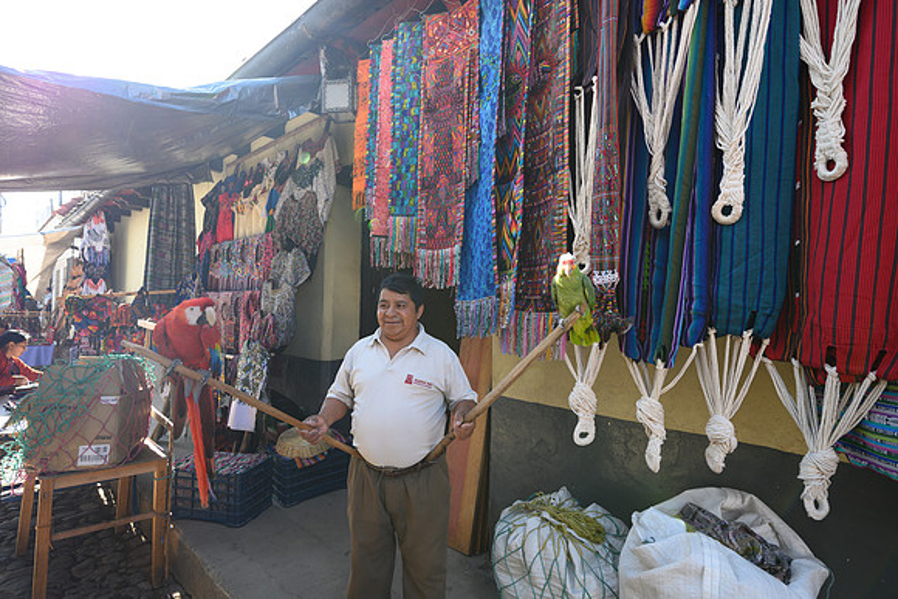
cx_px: 449
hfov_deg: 88.4
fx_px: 462
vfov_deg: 66.0
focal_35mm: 18
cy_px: 300
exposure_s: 1/160
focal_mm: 18.5
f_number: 4
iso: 160
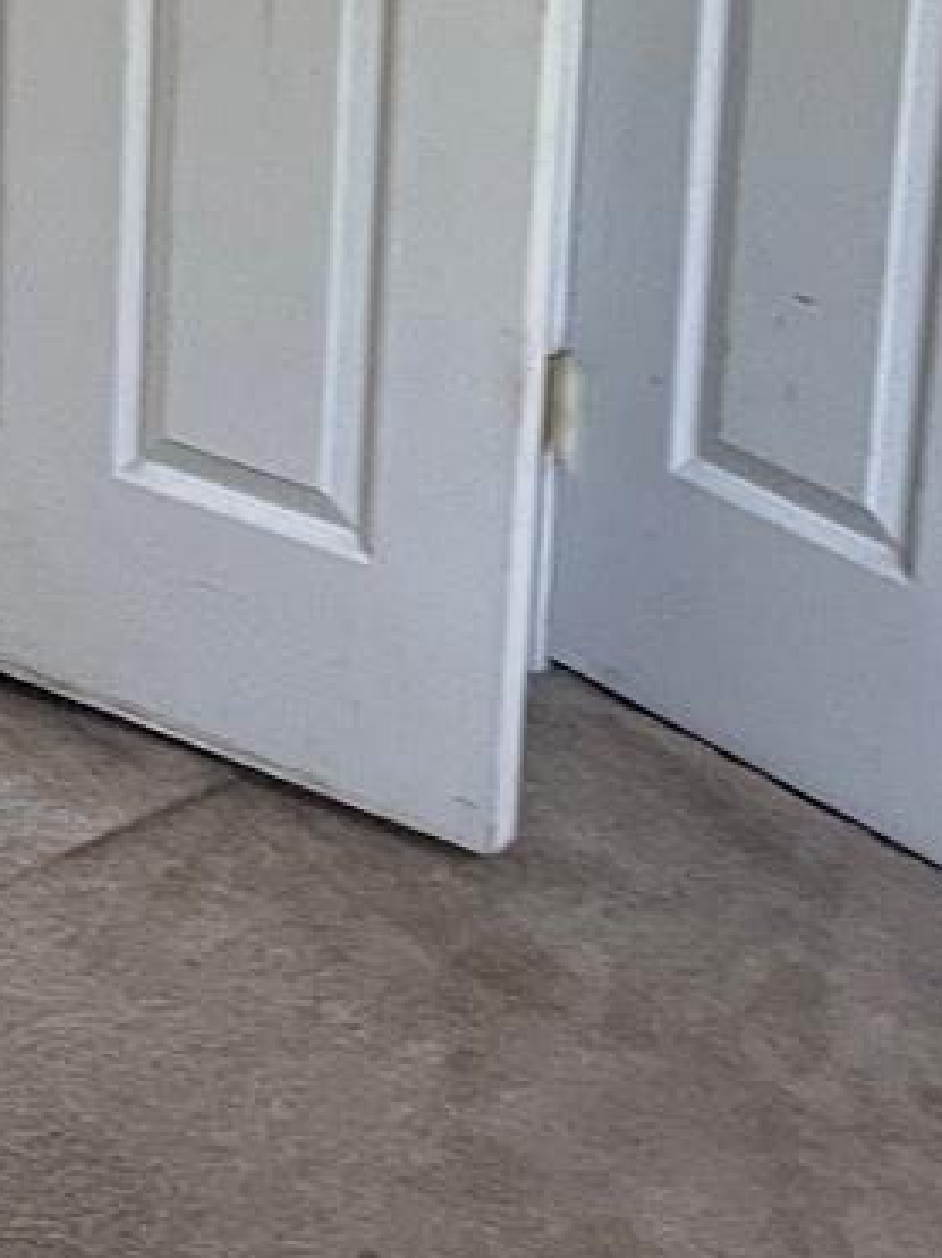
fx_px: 3923
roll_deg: +0.0
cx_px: -126
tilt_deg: -13.7
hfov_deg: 13.4
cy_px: -224
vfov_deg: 17.4
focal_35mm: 108
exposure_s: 1/60
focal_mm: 5.1
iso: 200
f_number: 1.6
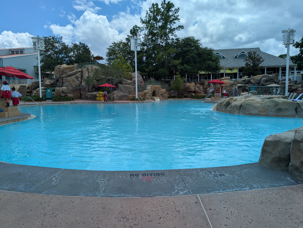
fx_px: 210
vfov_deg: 56.9
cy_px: 114
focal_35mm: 24
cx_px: 152
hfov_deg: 71.5
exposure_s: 1/1876
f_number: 1.68
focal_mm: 6.9
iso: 21
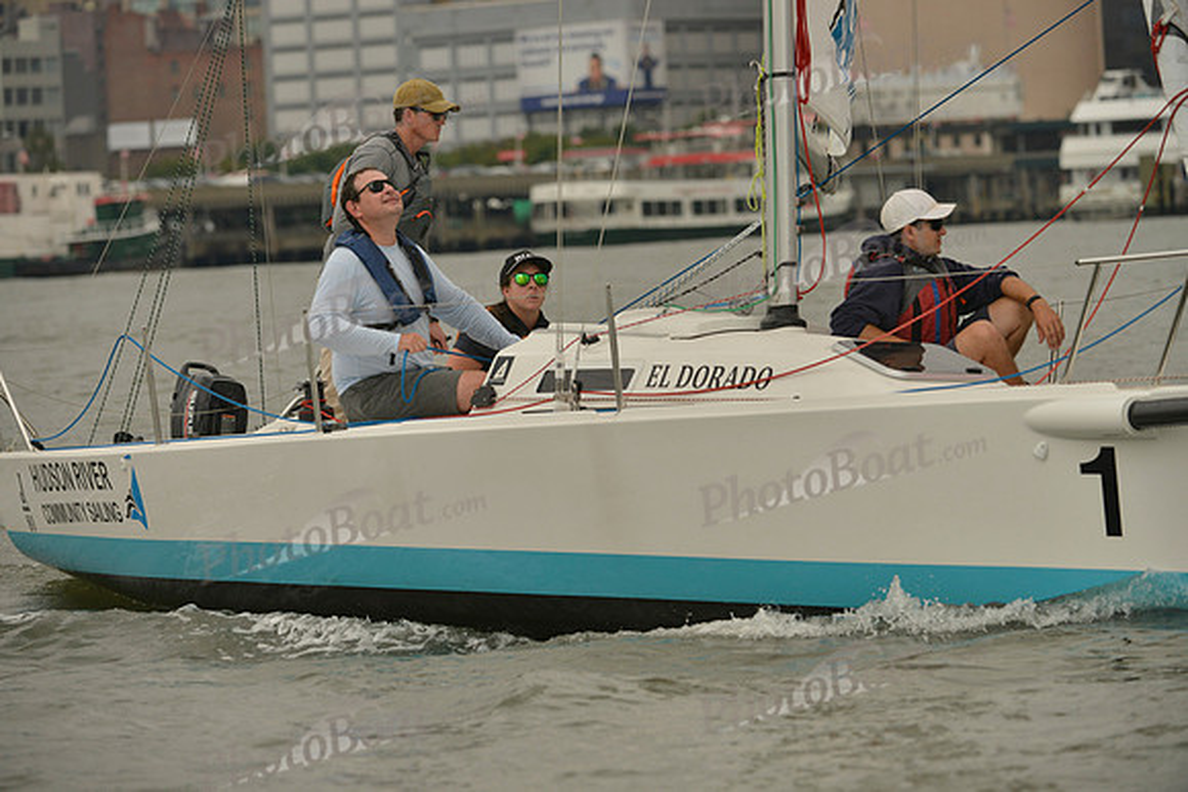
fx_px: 7921
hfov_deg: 8.6
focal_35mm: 240
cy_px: 396
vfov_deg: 5.7
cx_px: 594
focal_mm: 240
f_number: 6.3
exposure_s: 1/1250
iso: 400
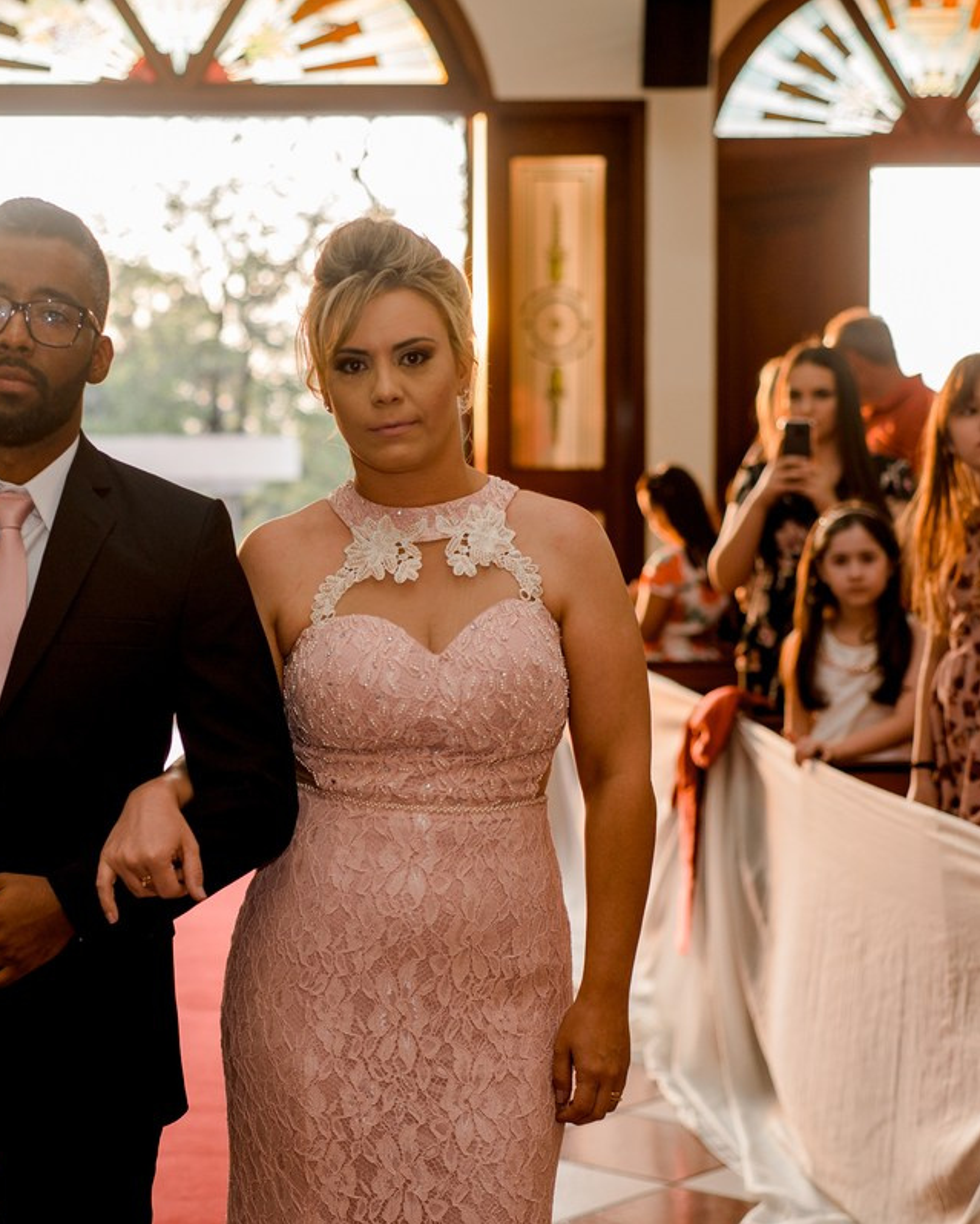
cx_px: 215
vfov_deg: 26.1
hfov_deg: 20.8
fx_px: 2645
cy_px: 613
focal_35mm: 73
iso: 500
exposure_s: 1/160
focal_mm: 50
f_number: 2.8
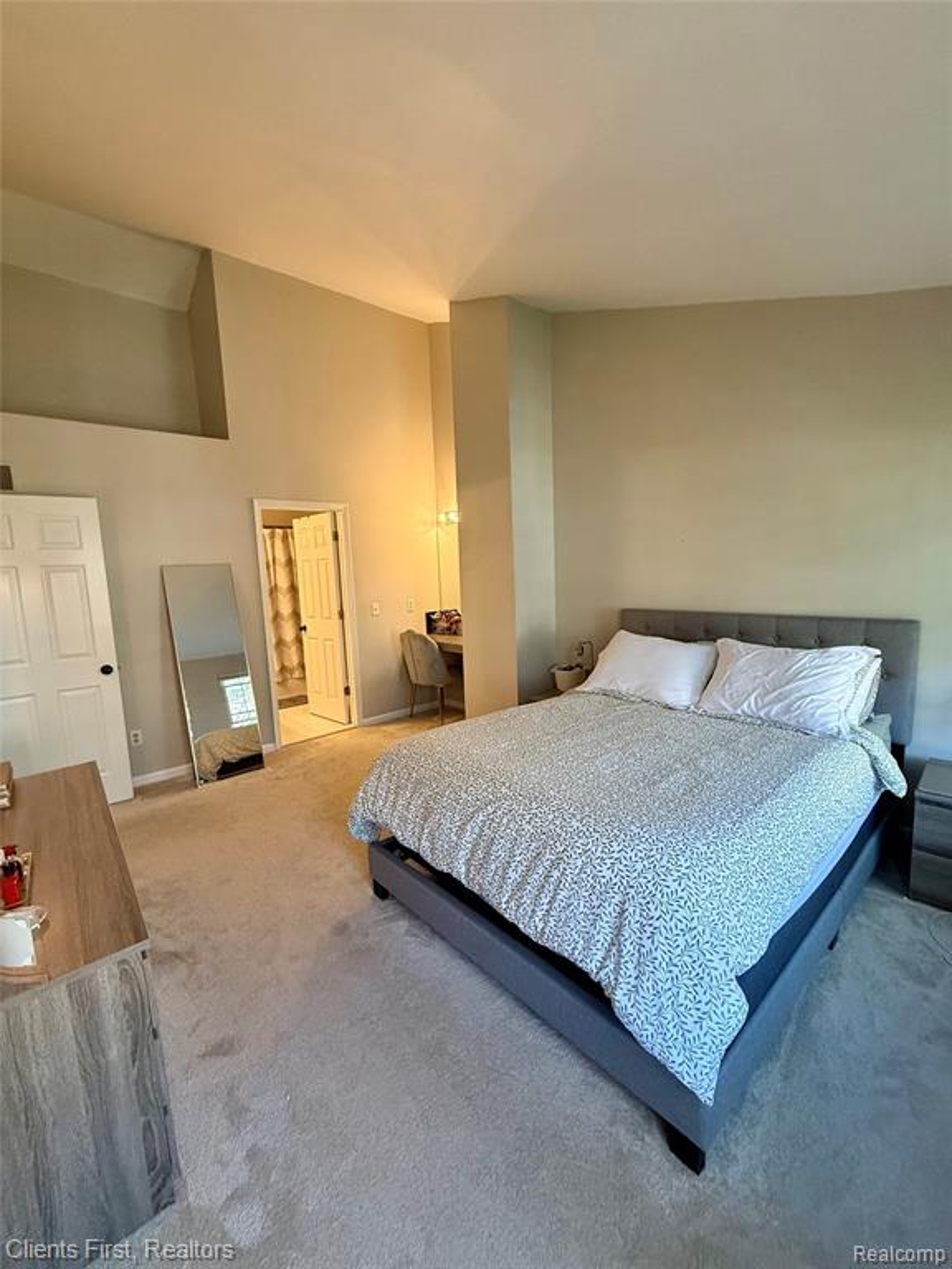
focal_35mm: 14
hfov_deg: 85.7
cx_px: 476
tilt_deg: -6.9
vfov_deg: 102.1
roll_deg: +2.4
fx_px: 513
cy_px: 634
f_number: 2.2
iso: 320
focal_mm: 2.22
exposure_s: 1/120
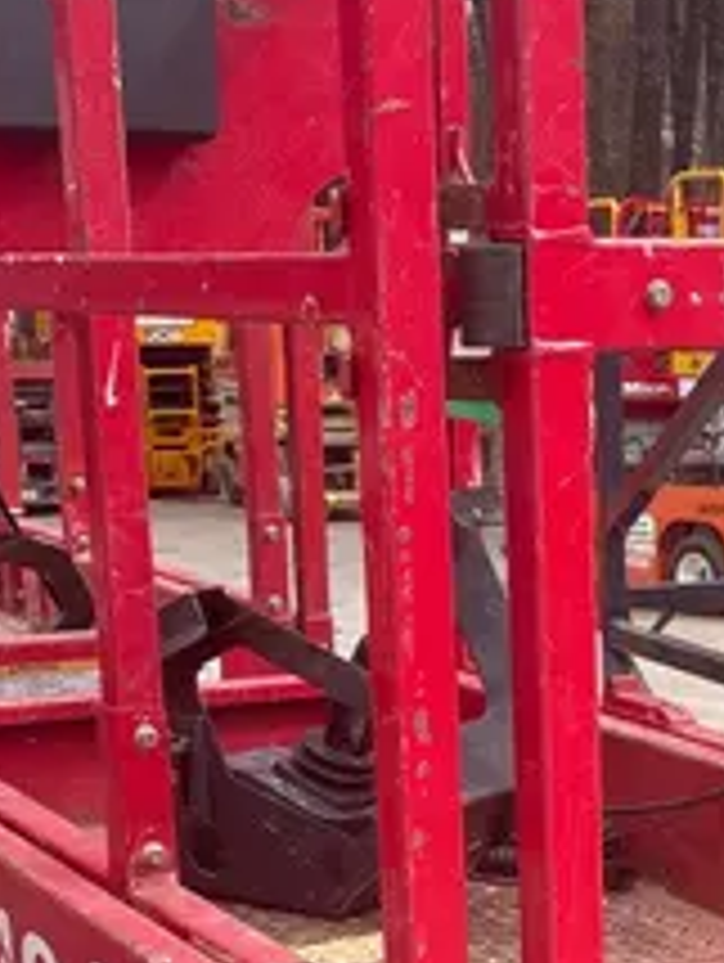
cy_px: 970
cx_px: 751
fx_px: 2477
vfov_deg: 21.2
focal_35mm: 89
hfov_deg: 16.2
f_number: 1.6
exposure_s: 1/837
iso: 50
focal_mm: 5.96
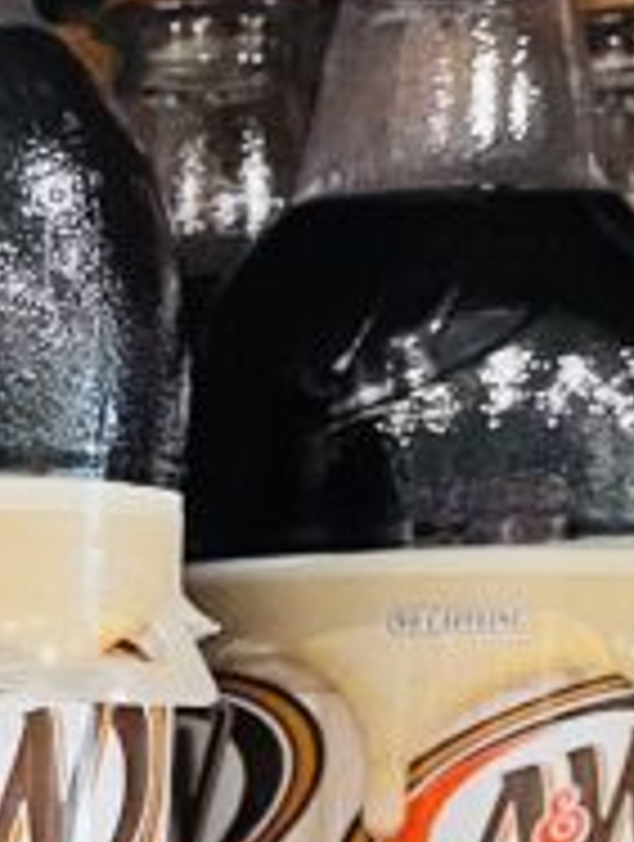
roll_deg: +0.8
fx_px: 3456
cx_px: -908
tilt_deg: -8.3
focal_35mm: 142
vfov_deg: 13.1
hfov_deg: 9.3
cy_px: 1270
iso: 125
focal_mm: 4.2
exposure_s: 1/60
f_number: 1.6
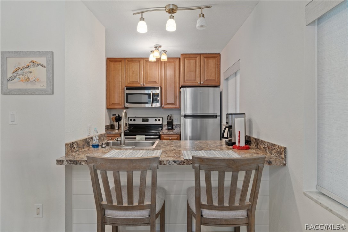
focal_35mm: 20
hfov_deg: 85.4
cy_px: 116
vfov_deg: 63.2
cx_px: 174
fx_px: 188
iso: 320
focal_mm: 13
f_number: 8
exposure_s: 1/2.5
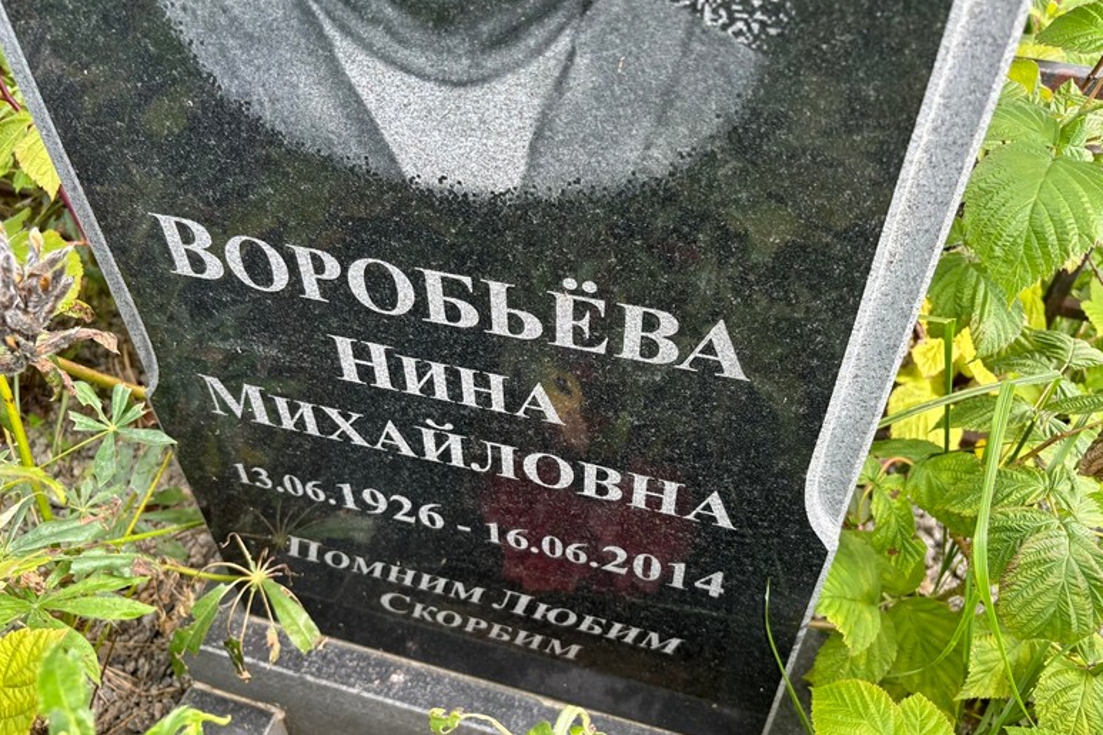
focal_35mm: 28
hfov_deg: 65.5
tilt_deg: -45.4
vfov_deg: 46.4
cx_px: 545
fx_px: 858
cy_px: 367
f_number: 1.6
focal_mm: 5.96
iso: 50
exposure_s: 1/232
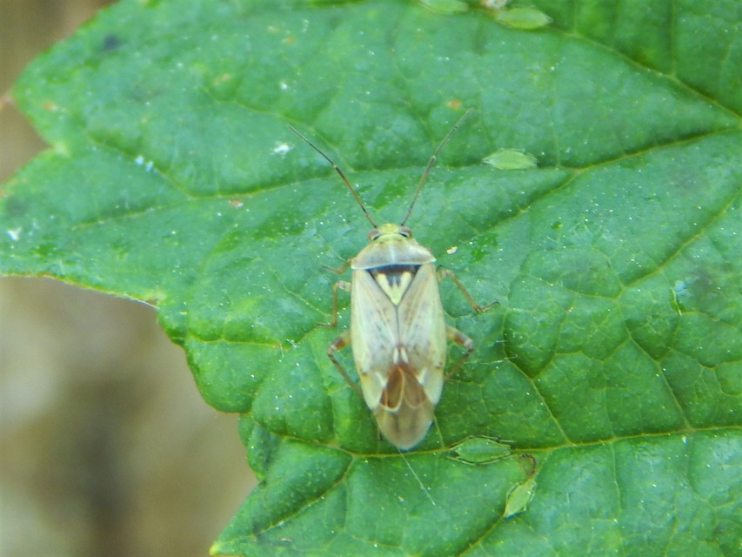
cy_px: 278
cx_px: 371
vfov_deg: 14.2
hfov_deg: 18.9
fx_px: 2230
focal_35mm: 104
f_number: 4.5
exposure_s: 1/40
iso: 125
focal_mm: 18.7
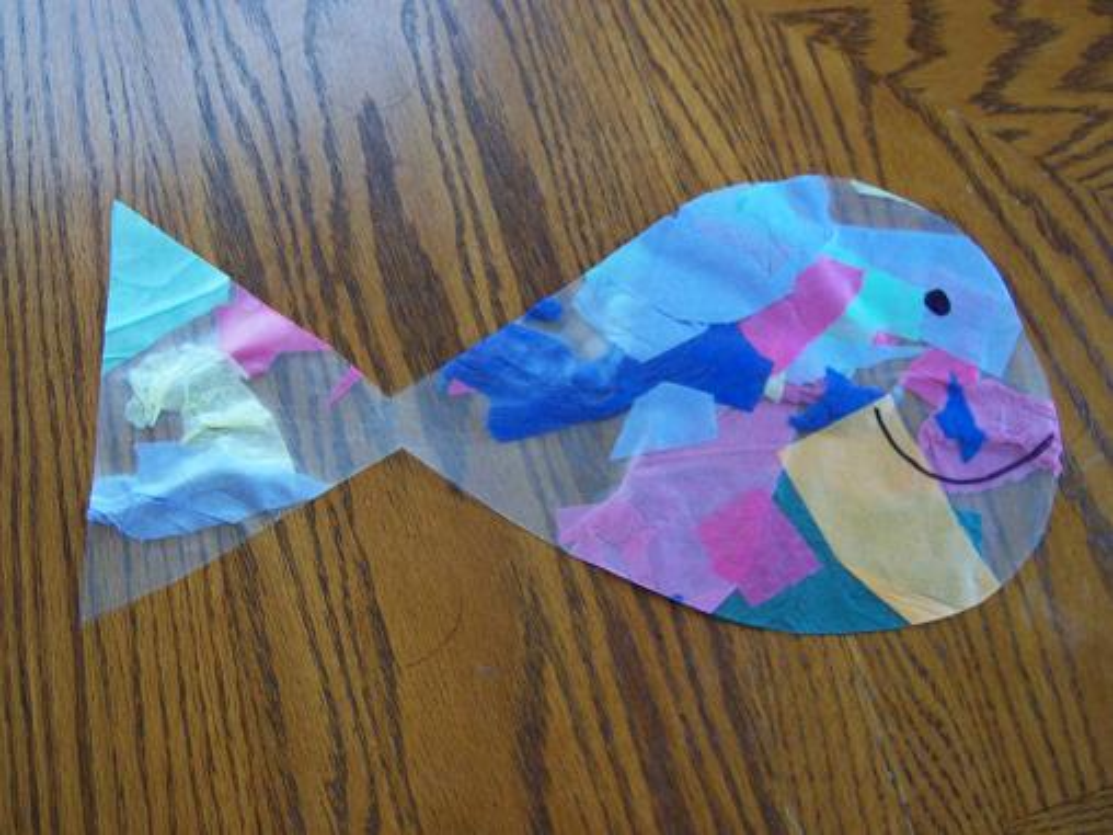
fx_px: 1190
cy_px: 418
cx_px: 556
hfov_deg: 50.1
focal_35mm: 37
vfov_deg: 38.7
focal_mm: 5.6
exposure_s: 1/30
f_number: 2.8
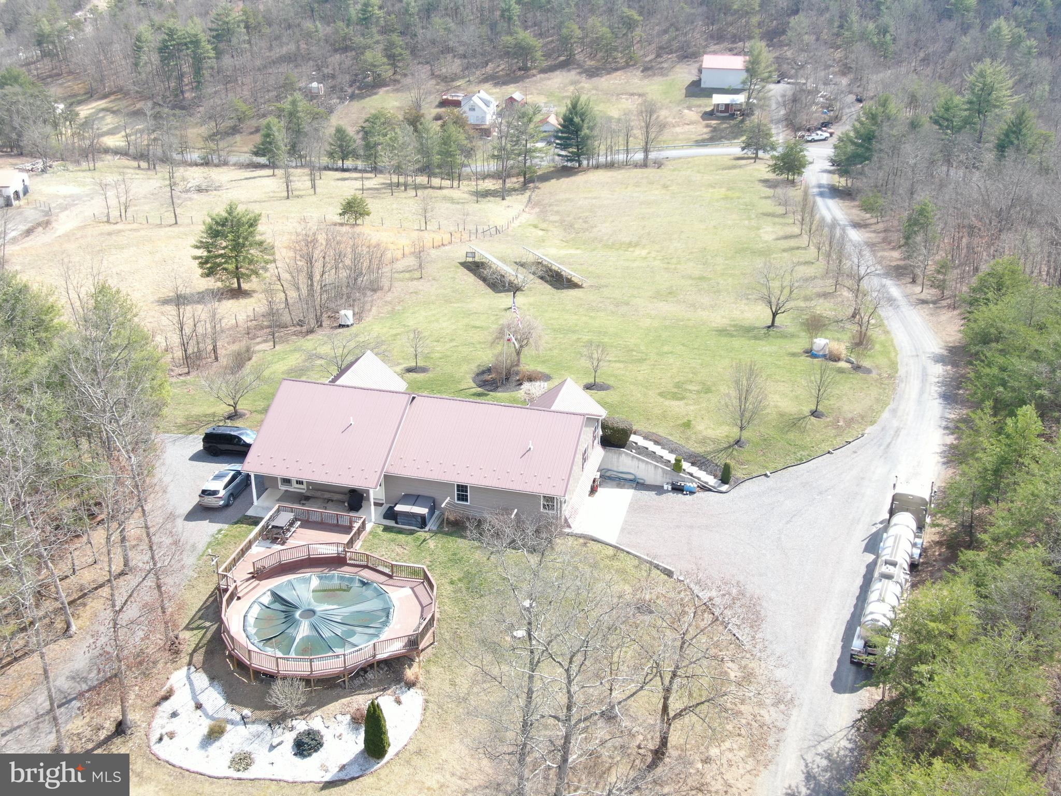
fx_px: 1195
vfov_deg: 36.8
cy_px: 398
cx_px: 530
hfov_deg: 47.9
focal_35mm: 39
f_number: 3.4
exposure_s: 1/200
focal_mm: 6.77
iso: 100
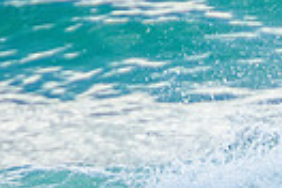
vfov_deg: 0.5
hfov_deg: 0.8
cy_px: 206
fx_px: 20725
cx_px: 427
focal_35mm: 2646
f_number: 5.6
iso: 560
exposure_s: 1/2000
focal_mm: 400
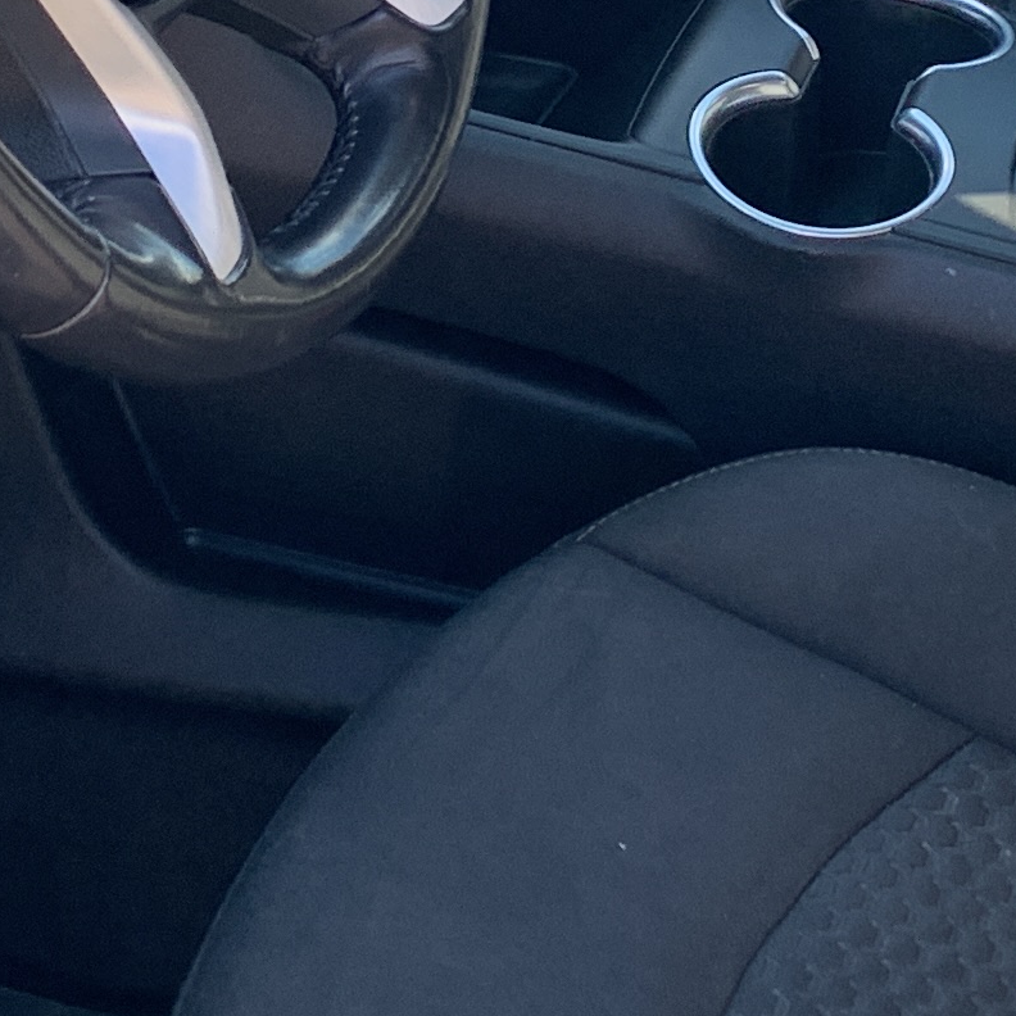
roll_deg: -2.1
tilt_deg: -27.8
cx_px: 541
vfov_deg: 14.5
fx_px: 3885
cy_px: -174
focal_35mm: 117
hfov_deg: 14.9
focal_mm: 4.25
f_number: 1.8
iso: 32
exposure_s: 1/122
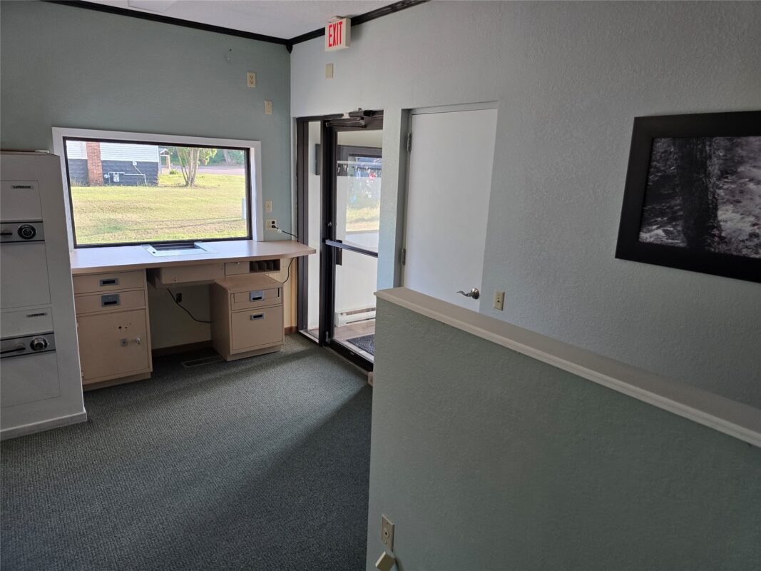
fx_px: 506
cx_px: 380
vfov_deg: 58.9
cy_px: 286
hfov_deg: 73.9
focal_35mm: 23
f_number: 1.7
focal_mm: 6.3
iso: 160
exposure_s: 1/120
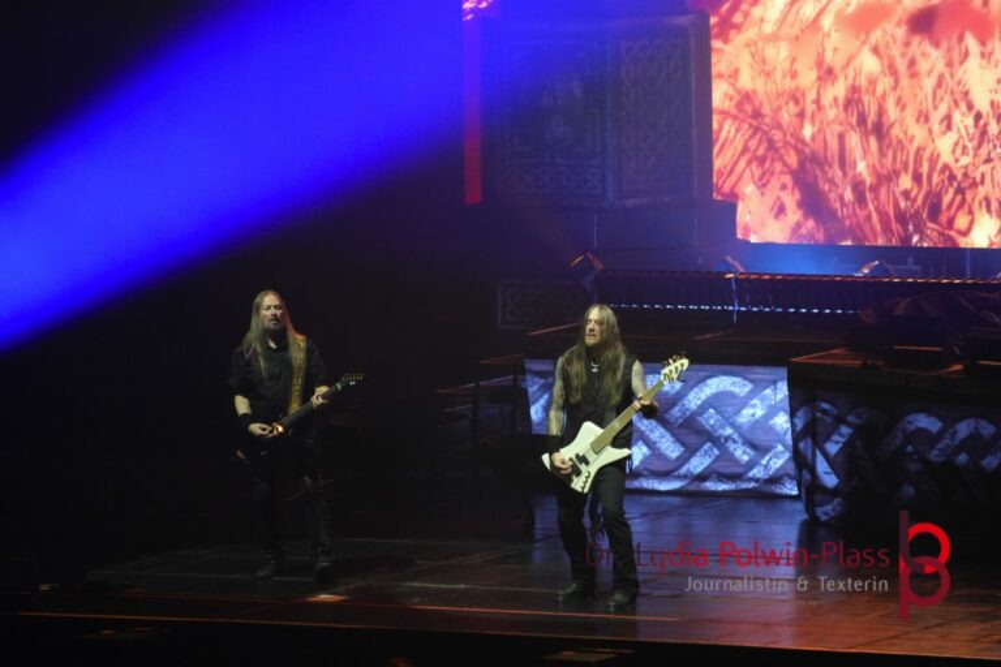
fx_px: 9676
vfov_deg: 4.0
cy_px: 334
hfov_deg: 5.9
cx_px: 500
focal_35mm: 348
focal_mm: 232
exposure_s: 1/100
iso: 6400
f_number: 6.3
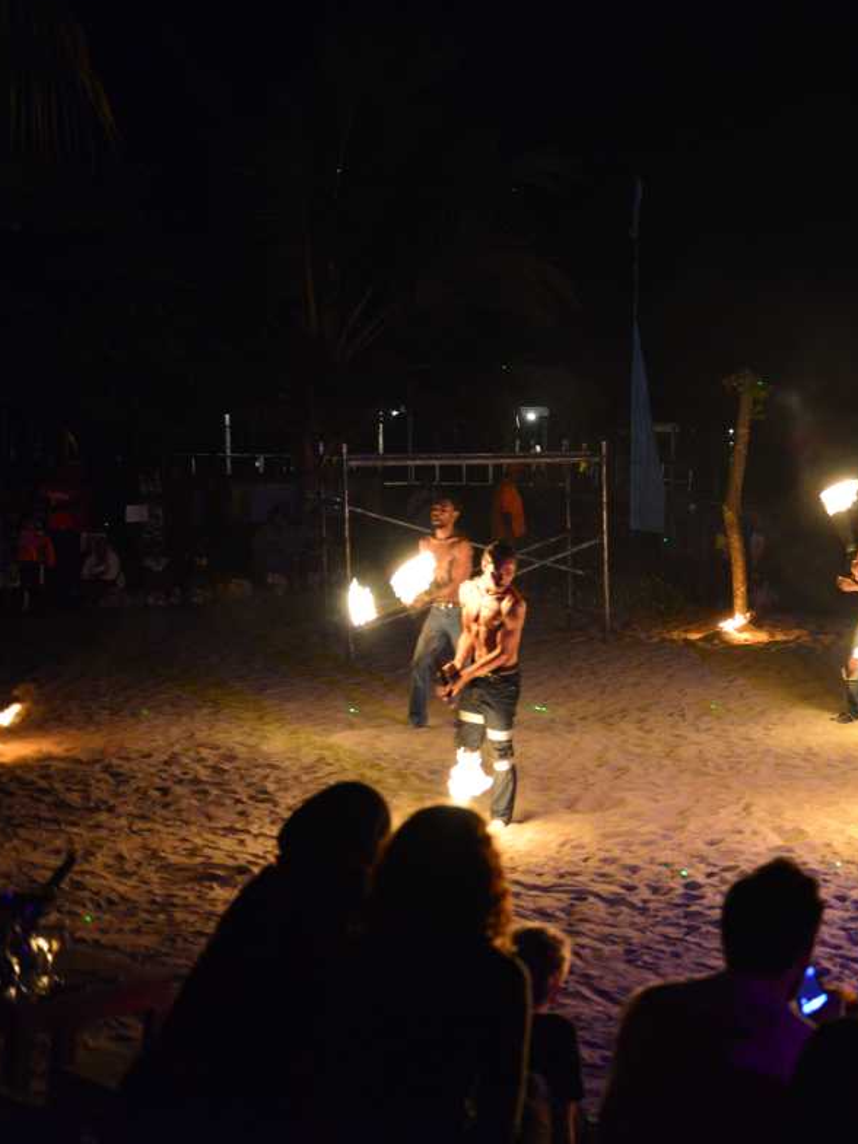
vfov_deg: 36.2
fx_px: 1752
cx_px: 862
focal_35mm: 53
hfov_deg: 26.1
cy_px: 561
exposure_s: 1/40
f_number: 2.8
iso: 3200
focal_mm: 36
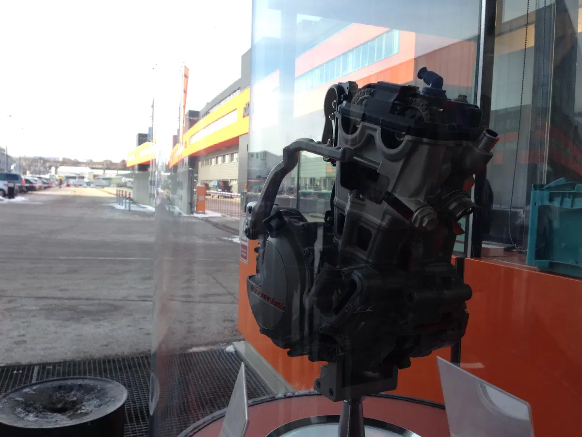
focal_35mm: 33
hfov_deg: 55.4
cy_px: 218
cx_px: 291
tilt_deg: -5.5
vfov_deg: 42.9
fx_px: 555
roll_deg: -2.4
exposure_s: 1/215
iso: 50
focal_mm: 4.12
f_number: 2.4
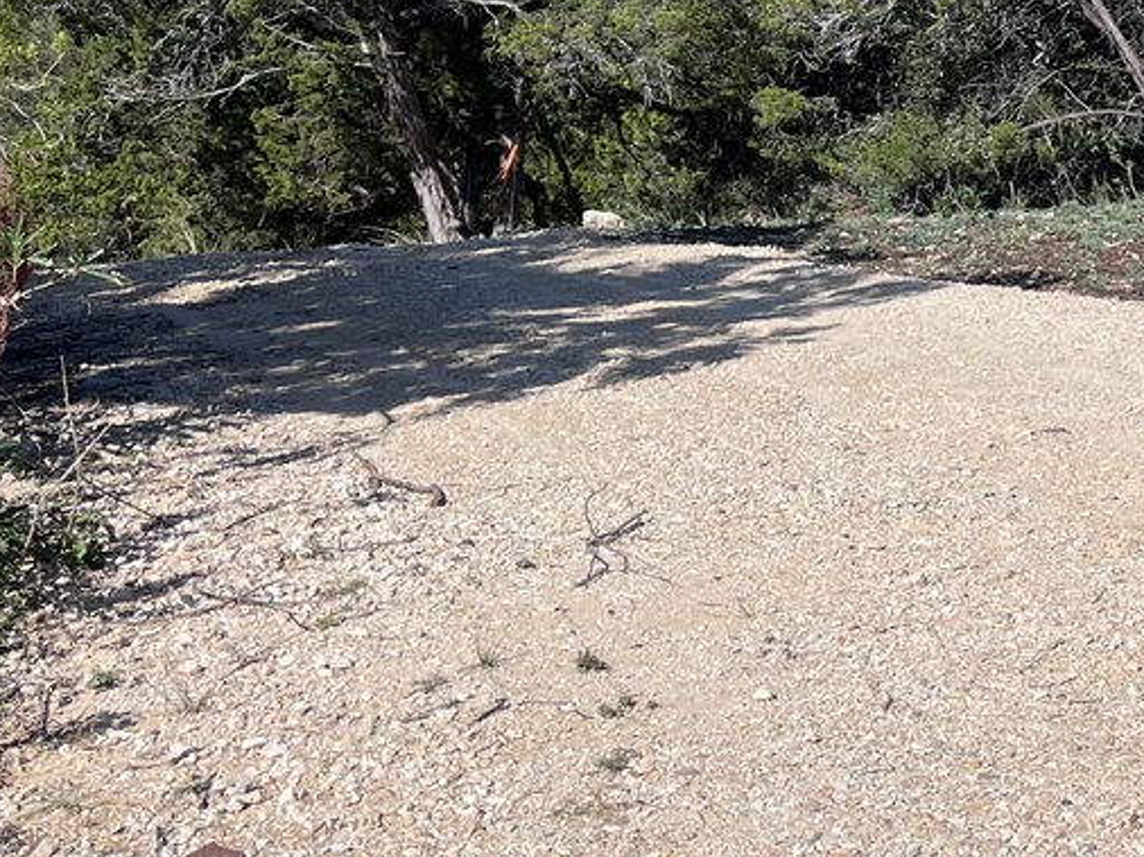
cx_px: 1352
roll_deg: -1.3
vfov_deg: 19.9
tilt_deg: -12.3
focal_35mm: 74
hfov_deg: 24.1
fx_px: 2444
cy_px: 445
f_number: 1.5
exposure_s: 1/5882
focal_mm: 5.7
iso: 50
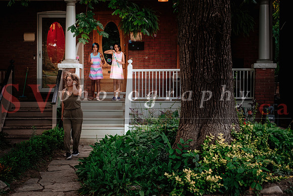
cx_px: 146
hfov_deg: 29.7
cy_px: 98
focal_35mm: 68
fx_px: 552
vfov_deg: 20.1
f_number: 2.8
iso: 800
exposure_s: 1/250
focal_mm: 44.1
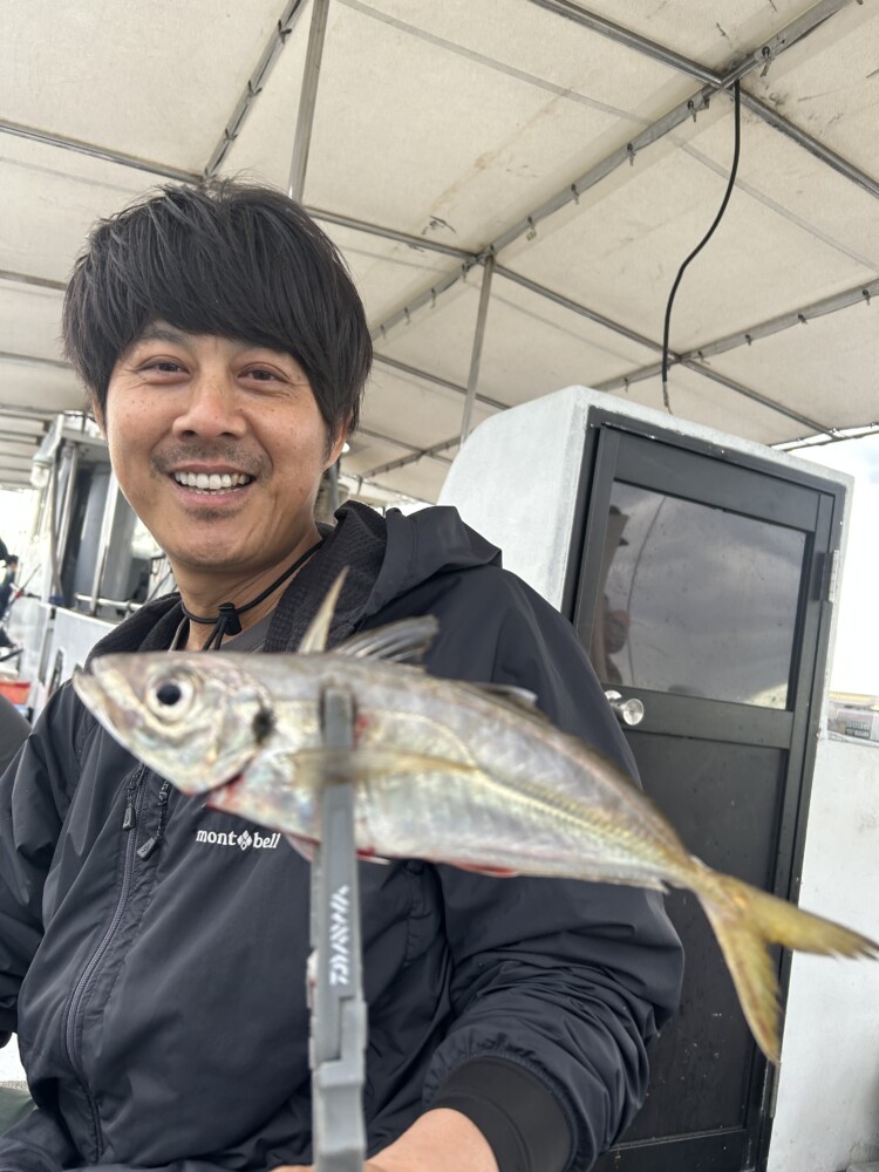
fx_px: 880
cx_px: 440
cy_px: 586
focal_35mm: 26
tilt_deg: +5.3
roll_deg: -10.5
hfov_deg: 53.1
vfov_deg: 67.3
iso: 80
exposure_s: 1/121
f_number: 1.5
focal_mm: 5.7
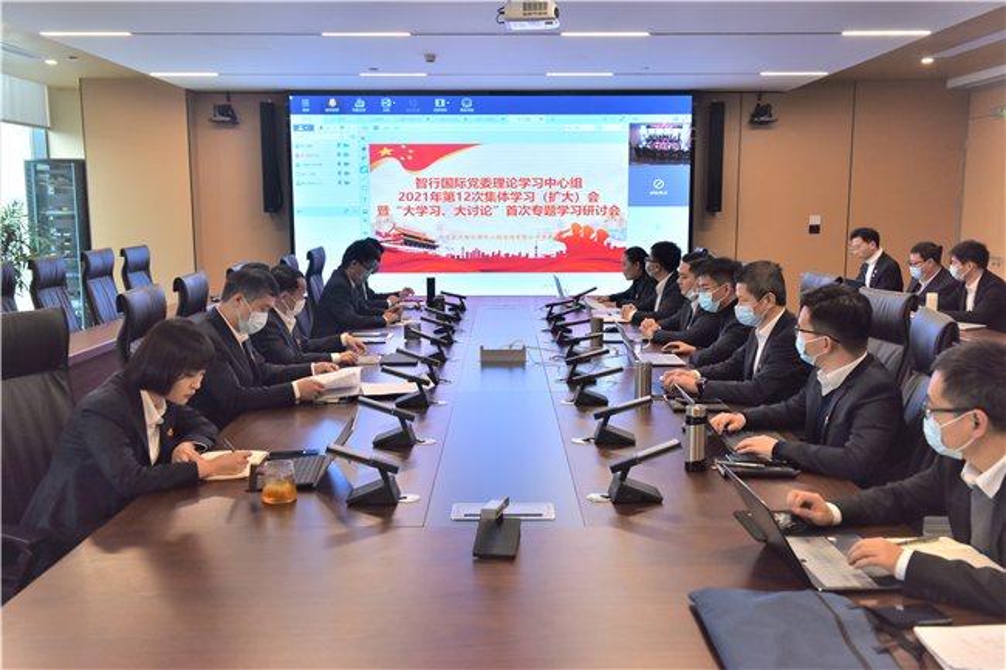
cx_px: 503
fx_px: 894
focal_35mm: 32
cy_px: 335
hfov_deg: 58.7
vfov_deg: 41.1
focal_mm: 32
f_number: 5.6
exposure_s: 1/160
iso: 1250
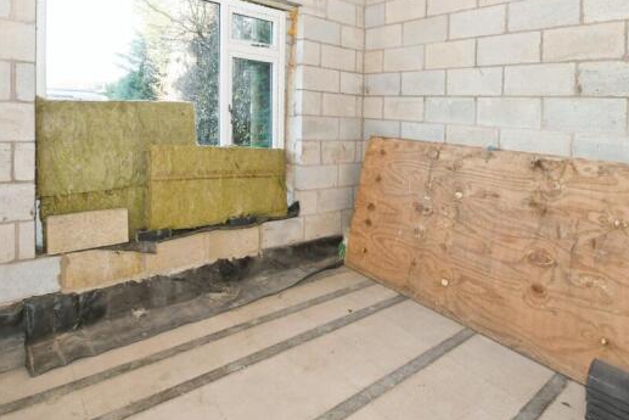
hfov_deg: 86.8
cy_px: 183
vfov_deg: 64.4
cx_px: 296
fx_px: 332
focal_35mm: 19
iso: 800
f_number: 7.1
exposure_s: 1/60
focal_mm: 10
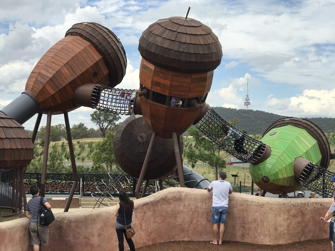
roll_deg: -2.2
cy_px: 126
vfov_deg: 25.7
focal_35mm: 57
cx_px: 168
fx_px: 552
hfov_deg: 33.8
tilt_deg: +0.7
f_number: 2.8
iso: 20
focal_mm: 6.6
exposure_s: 1/977
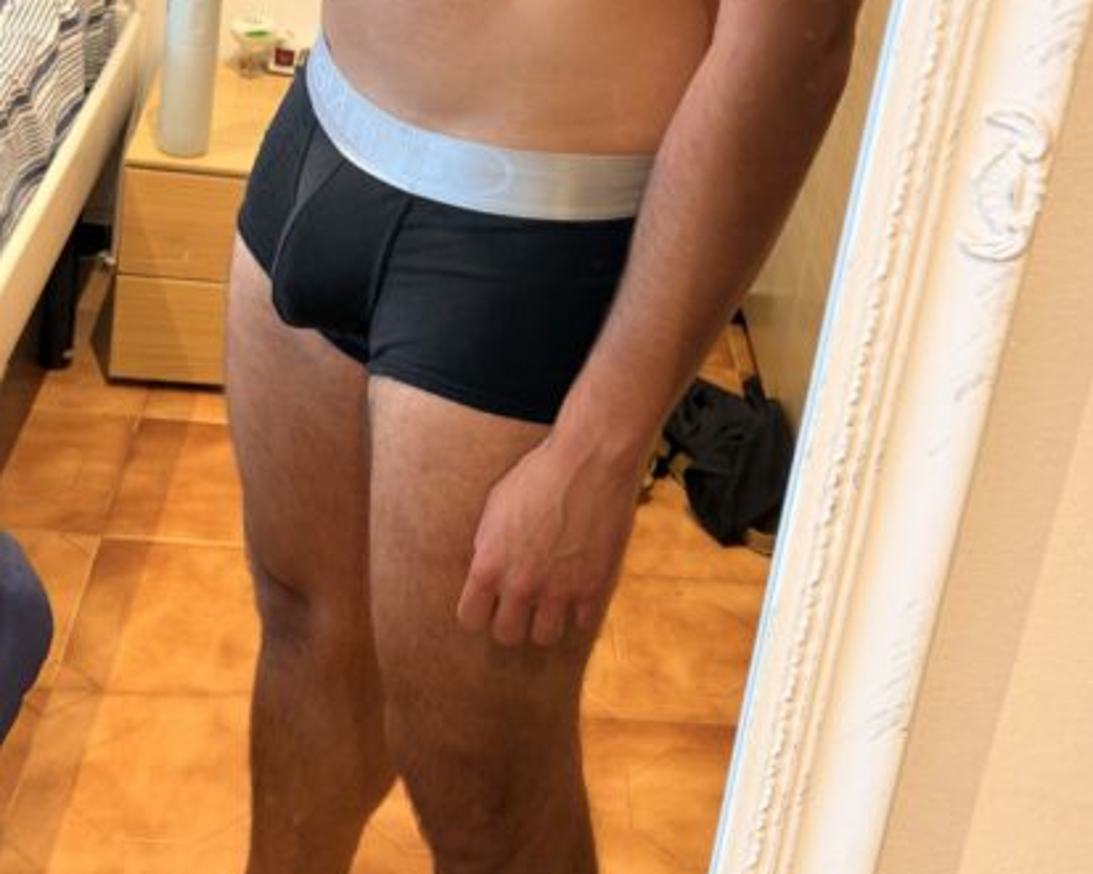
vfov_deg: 24.0
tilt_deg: -23.1
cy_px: 250
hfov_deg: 30.0
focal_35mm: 63
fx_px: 2037
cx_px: 548
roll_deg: -10.5
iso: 320
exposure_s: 1/33
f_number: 1.78
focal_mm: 6.76
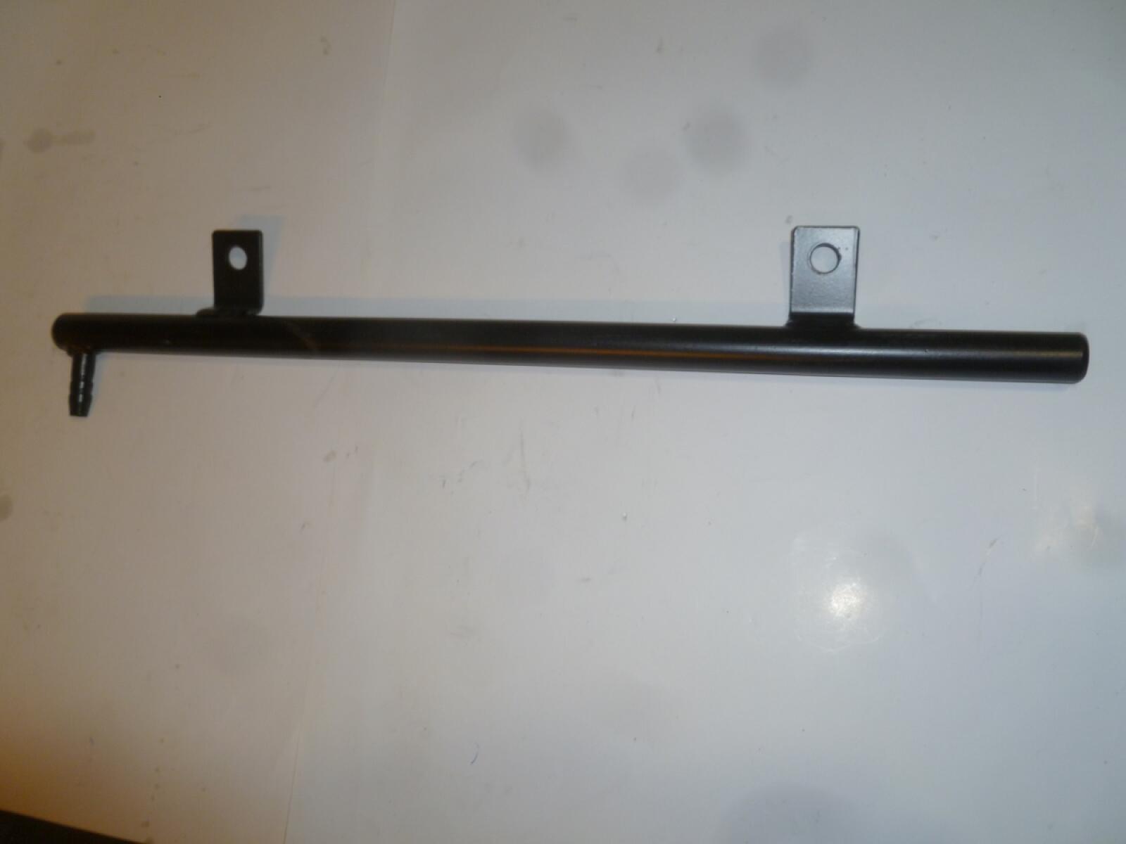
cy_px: 422
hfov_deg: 63.4
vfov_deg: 49.7
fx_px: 911
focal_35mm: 28
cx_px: 563
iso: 100
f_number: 3.3
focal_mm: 5
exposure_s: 1/30
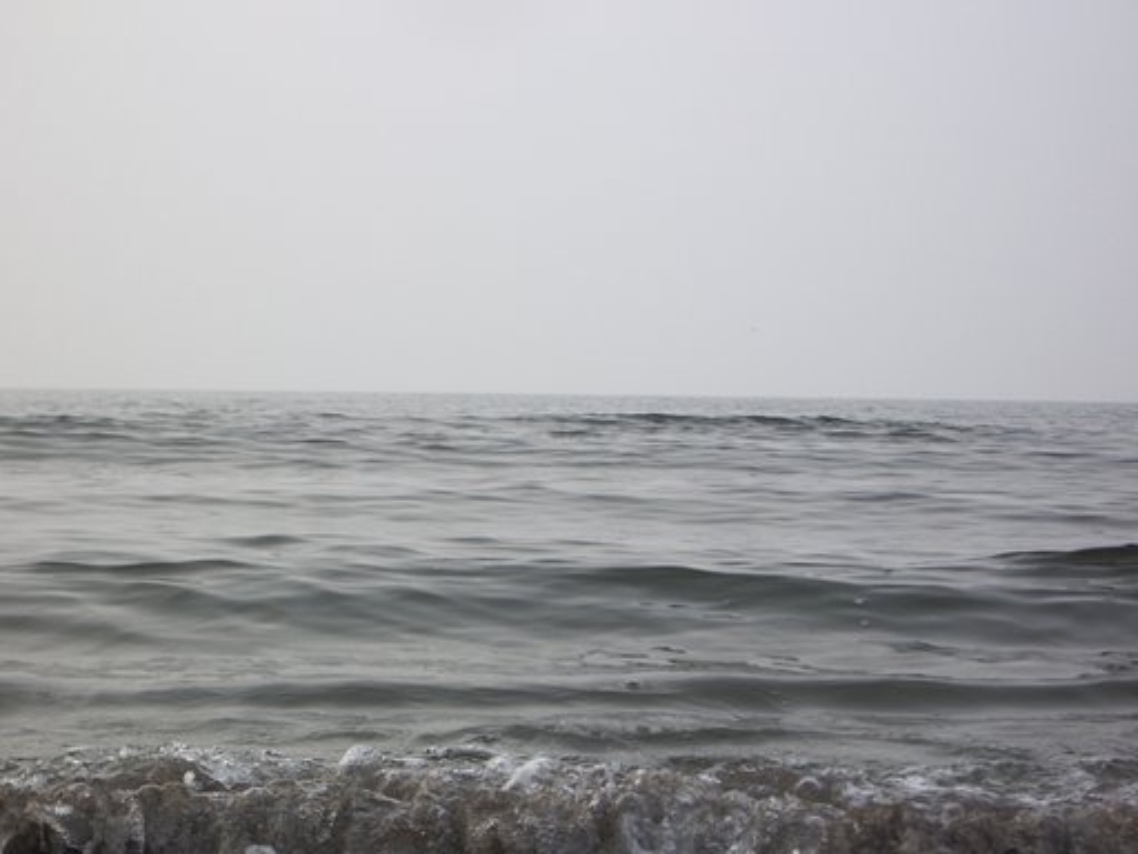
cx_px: 569
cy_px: 427
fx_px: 3518
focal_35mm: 107
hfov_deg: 18.4
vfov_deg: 13.8
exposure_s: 1/160
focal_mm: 17.4
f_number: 4.8
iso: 50
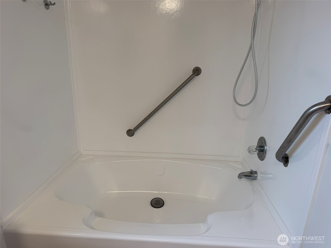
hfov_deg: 71.6
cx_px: 166
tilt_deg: -17.5
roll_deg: -1.6
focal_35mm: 24
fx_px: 229
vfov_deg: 56.8
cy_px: 124
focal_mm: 6.76
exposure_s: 1/120
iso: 100
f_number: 1.78
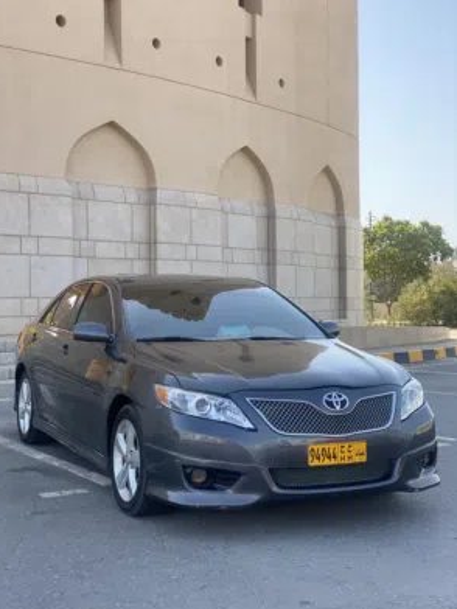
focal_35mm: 53
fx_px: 933
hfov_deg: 27.5
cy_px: 309
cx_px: 227
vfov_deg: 36.2
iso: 20
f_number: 2
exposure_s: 1/475
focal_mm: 6
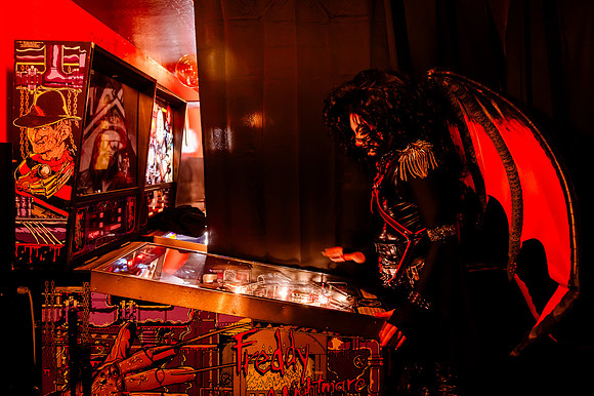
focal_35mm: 27
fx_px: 448
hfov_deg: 67.0
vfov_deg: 47.5
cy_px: 173
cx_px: 309
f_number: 4
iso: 4000
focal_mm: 24
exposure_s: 1/40
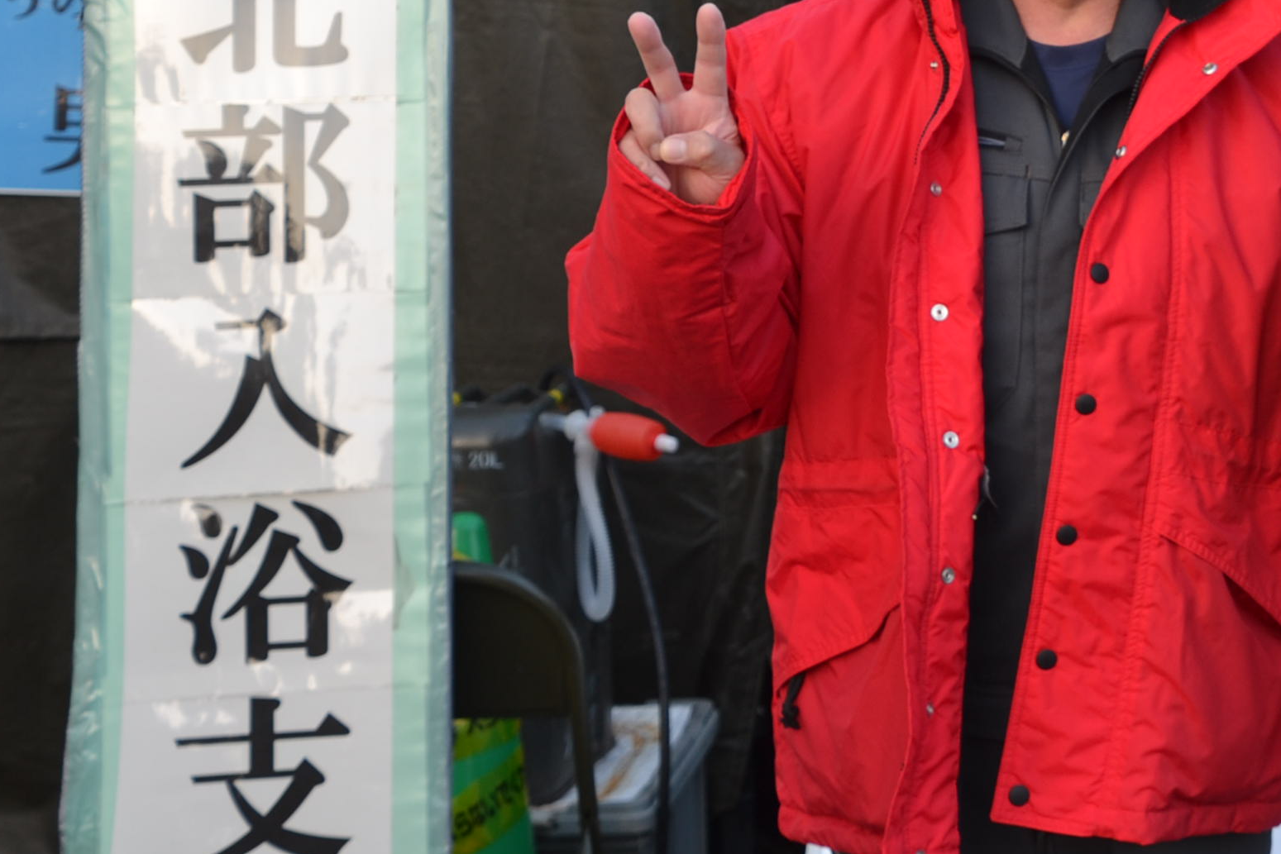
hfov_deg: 22.4
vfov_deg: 15.4
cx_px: 1314
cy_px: -15
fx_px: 3096
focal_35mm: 87
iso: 100
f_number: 3.8
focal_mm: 26
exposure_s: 1/40
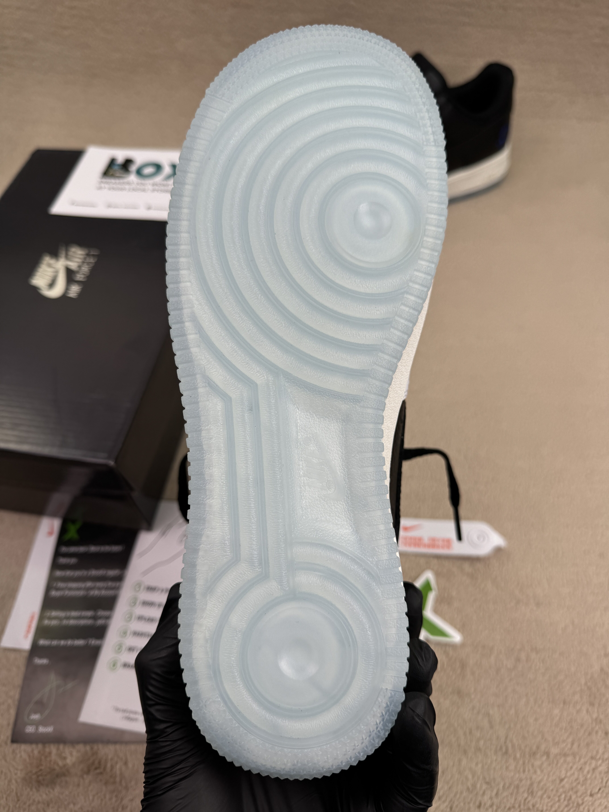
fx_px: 563
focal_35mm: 24
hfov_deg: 56.8
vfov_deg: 71.6
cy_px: 406
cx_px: 304
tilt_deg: -53.4
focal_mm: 6.76
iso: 80
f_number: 1.78
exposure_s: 1/464
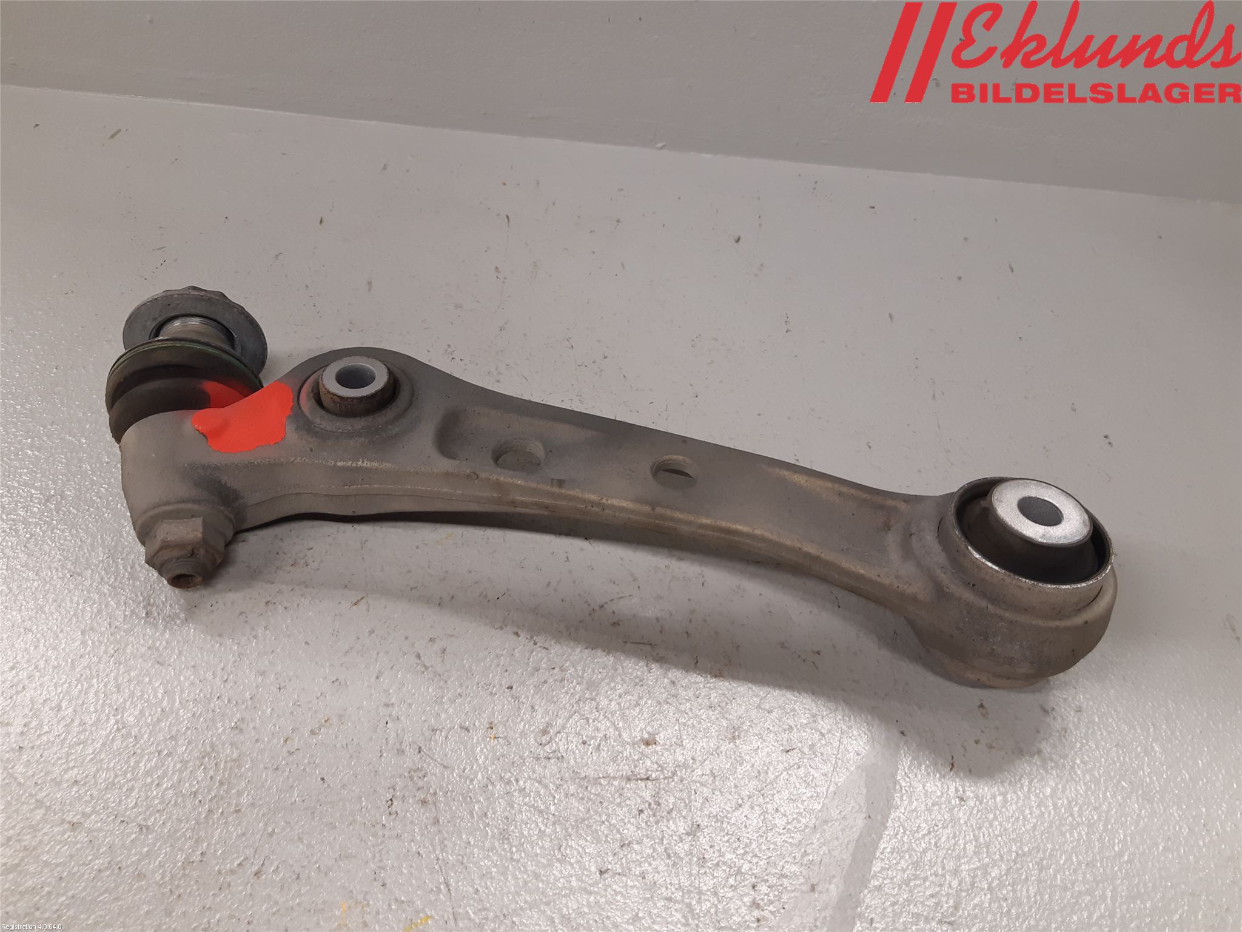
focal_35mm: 26
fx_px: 933
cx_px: 621
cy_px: 466
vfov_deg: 53.1
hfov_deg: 67.3
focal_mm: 3.93
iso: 125
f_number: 1.7
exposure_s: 1/50
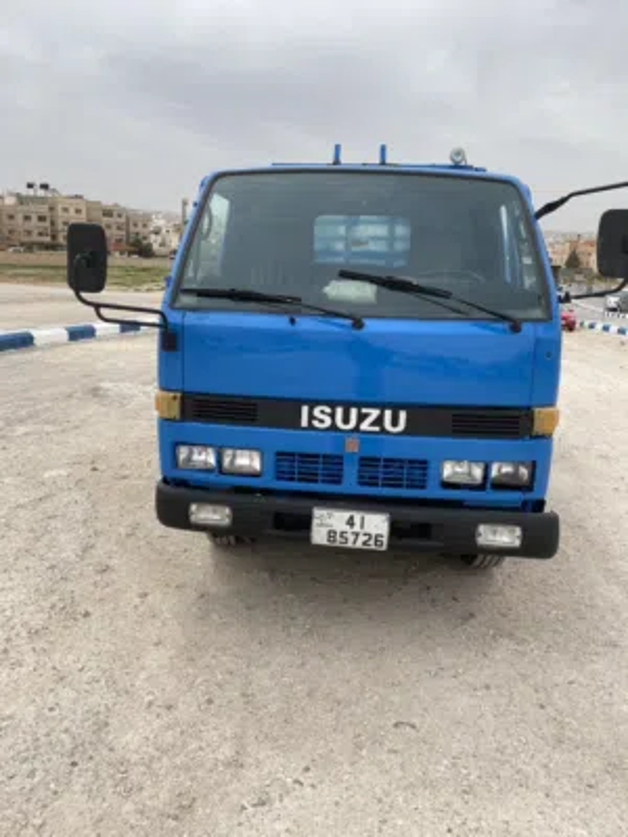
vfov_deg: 67.3
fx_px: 629
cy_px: 418
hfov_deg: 53.1
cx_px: 314
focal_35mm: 26
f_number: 1.8
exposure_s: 1/2688
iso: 32
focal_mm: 4.25
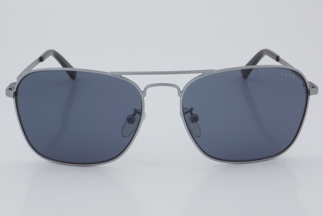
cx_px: 162
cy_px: 108
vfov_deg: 16.6
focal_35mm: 82
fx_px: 740
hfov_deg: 24.6
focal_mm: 55
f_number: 32
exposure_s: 1/4
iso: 100
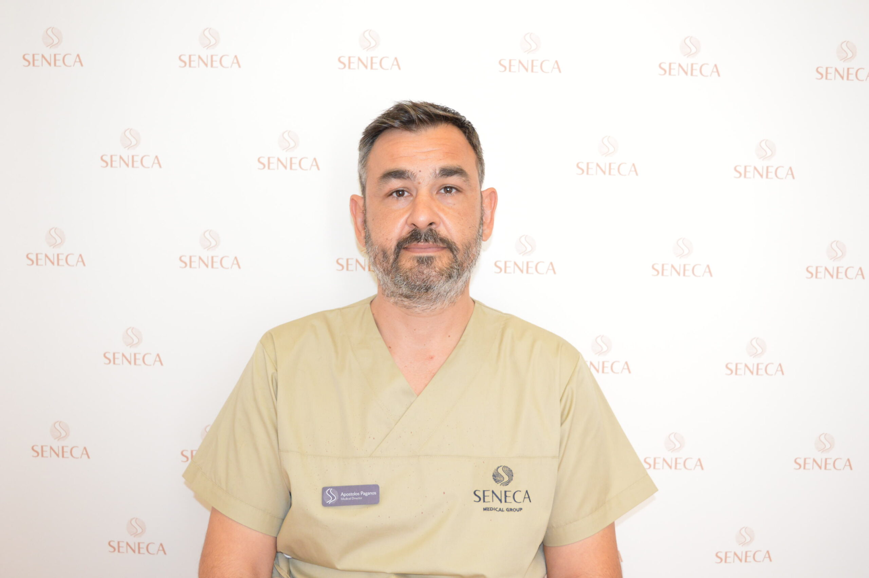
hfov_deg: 49.6
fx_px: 941
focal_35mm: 39
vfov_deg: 34.1
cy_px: 289
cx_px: 434
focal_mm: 26
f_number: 5
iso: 1100
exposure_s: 1/60
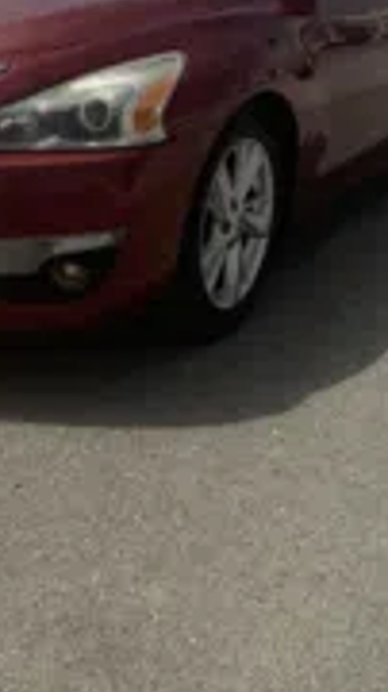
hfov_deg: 20.6
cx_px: 138
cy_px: 115
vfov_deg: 34.7
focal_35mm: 58
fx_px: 1063
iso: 80
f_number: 1.78
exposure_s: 1/6711
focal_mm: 6.76
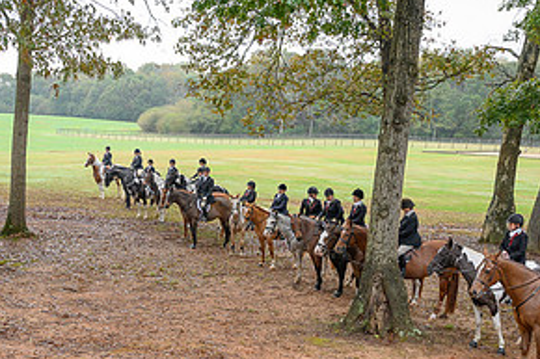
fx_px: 810
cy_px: 285
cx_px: 218
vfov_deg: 24.6
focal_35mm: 54
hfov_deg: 36.8
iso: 2000
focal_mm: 27
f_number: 3.5
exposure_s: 1/250
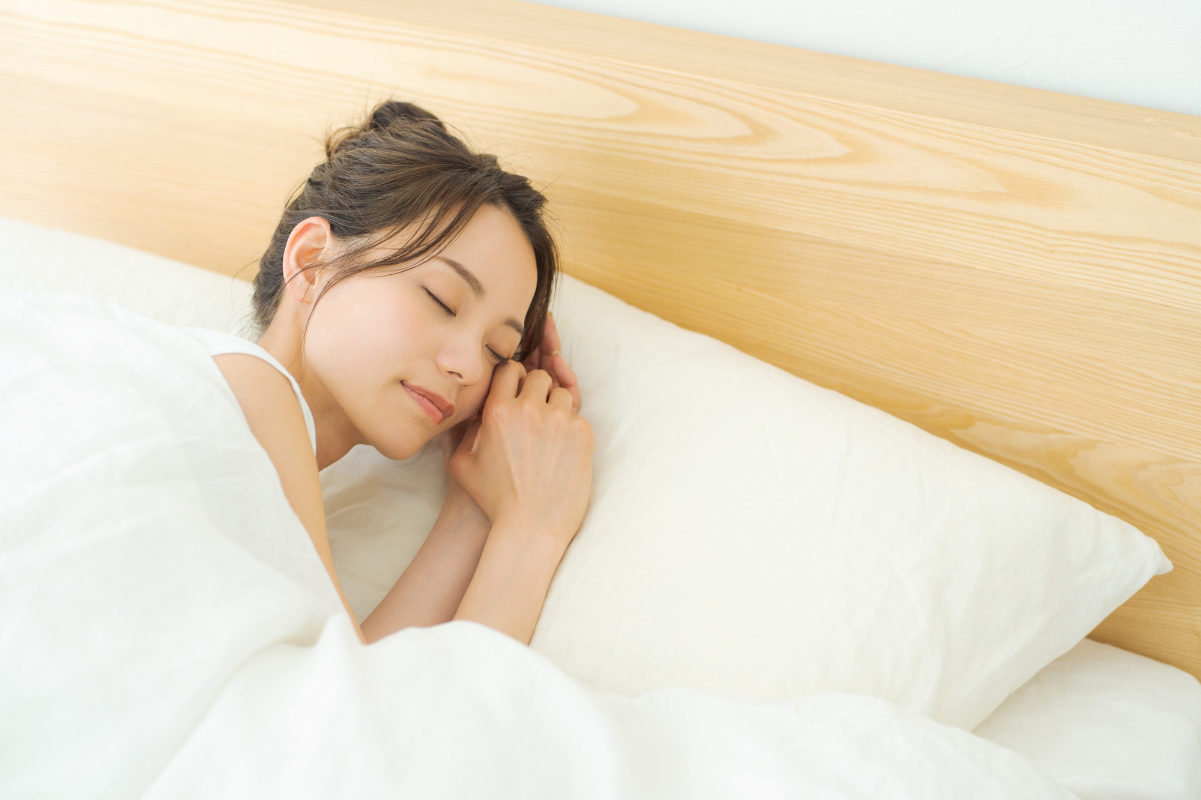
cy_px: 400
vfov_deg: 16.1
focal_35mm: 85
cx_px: 600
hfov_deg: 23.9
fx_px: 2835
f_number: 3.2
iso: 250
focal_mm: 85
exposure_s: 1/125
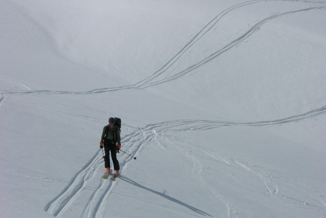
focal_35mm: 139
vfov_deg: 9.9
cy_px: 123
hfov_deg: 14.8
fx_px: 1259
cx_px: 164
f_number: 7.6
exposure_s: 1/685
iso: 50
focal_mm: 31.9
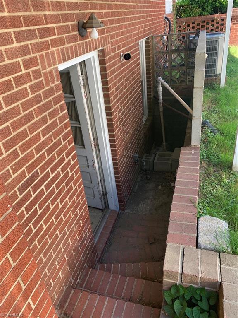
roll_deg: +6.2
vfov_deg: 67.3
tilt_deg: -29.4
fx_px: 238
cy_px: 159
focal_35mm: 26
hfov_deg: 53.1
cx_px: 119
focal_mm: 4.25
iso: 25
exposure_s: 1/122
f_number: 1.8
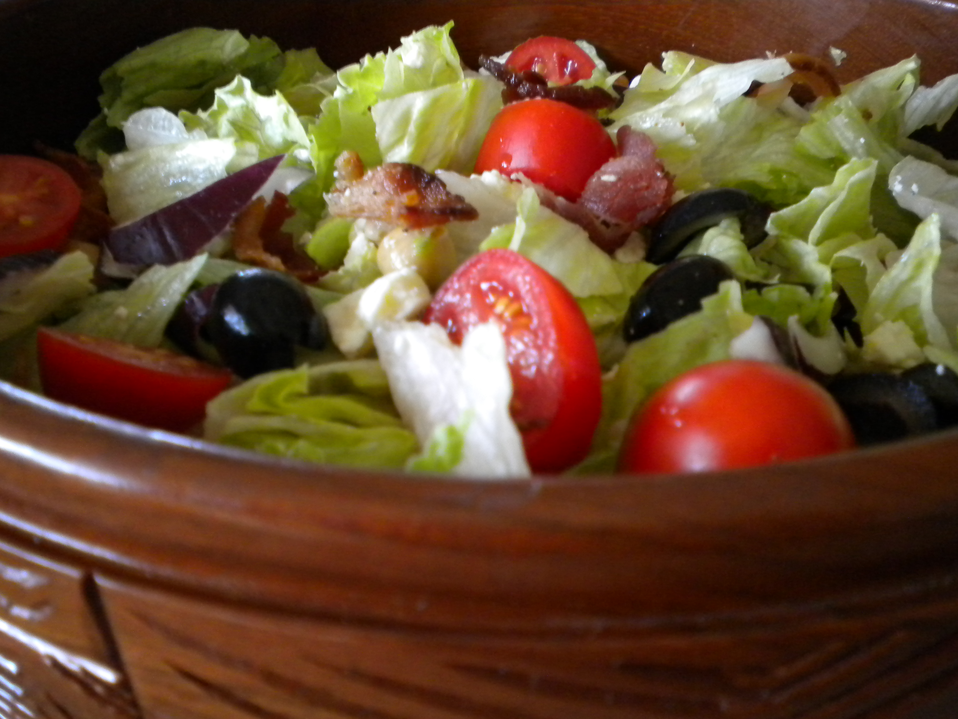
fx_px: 969
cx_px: 479
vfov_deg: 40.7
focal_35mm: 35
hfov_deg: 52.6
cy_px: 360
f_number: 3.1
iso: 400
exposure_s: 1/17.2
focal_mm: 6.3
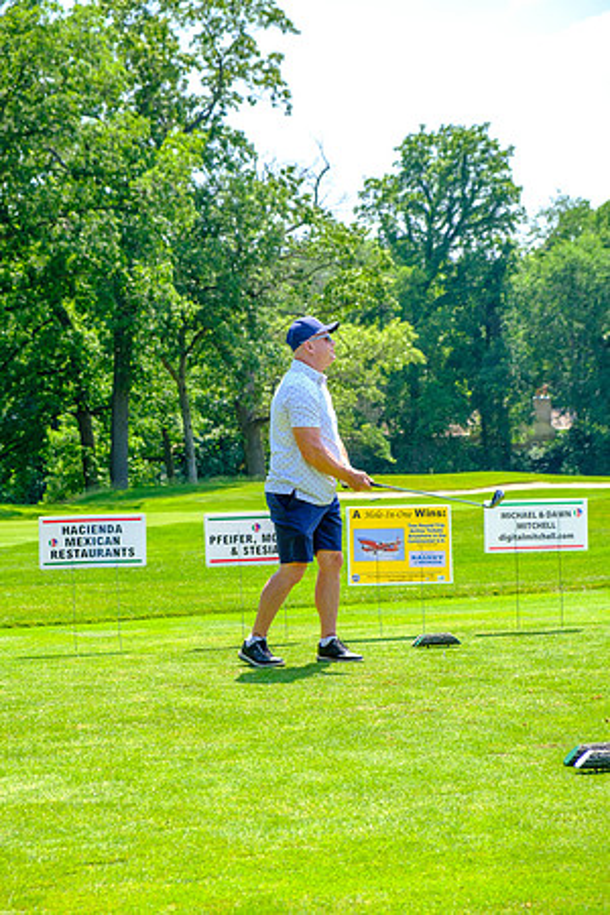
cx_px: 305
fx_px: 2109
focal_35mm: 83
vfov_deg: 24.5
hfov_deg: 16.5
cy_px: 458
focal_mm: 55
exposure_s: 1/320
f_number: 5
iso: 200
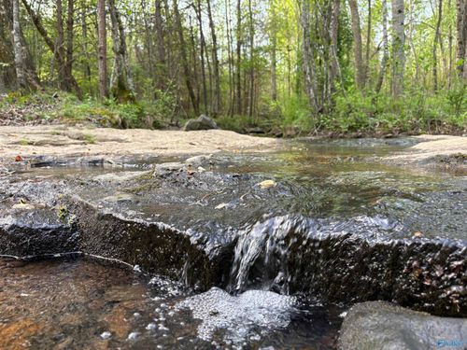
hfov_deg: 67.3
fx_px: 351
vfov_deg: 53.1
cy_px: 175
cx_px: 234
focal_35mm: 26
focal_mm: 5.96
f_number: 1.6
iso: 100
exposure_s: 1/121
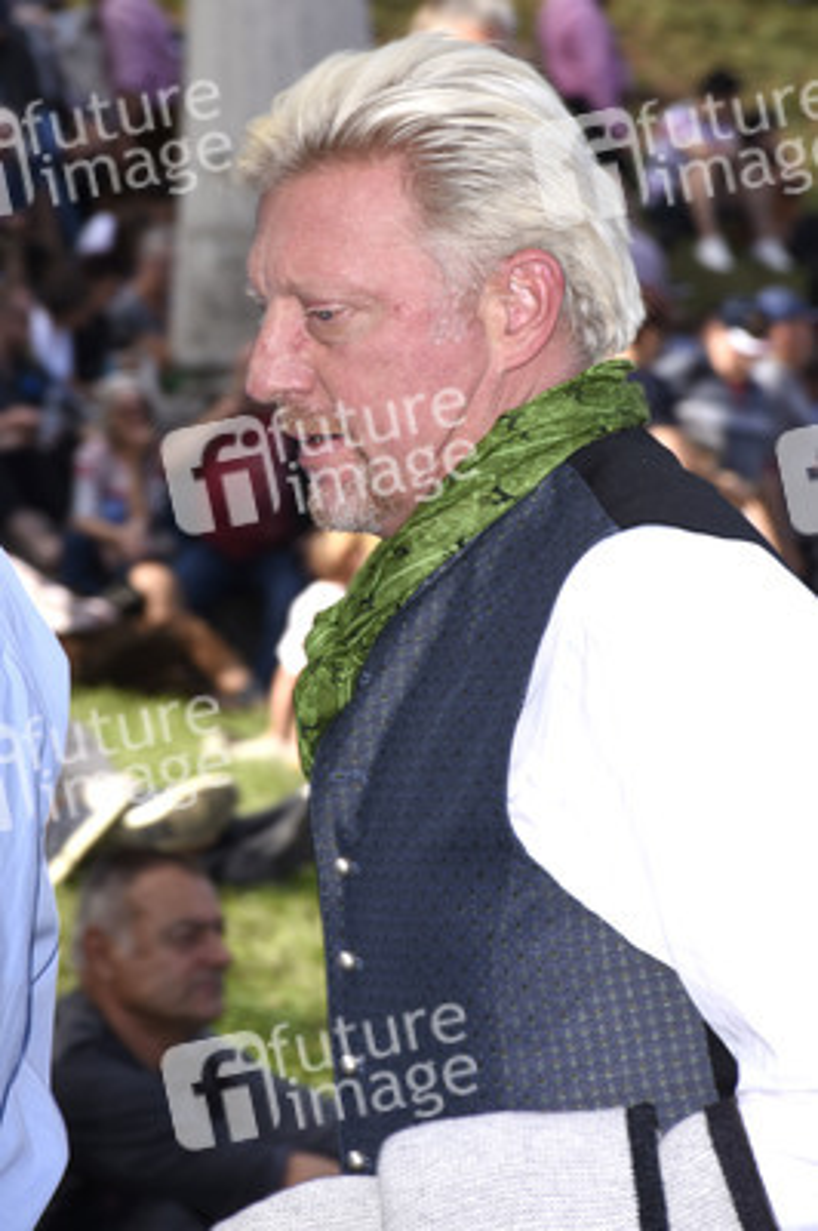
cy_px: 616
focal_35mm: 210
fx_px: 7169
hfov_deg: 6.5
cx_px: 409
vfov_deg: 9.8
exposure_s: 1/160
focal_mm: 140
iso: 160
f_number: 9
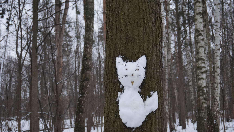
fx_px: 285
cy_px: 80
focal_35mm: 46
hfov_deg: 44.6
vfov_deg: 25.9
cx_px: 122
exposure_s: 1/160
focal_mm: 28
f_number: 4.5
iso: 1000
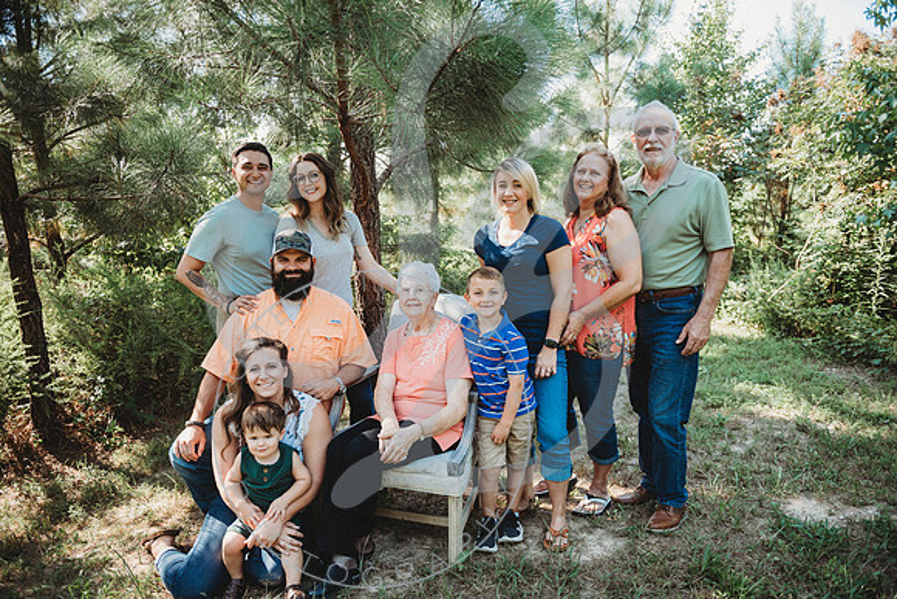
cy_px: 300
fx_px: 598
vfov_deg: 53.2
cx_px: 448
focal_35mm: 24
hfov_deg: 73.7
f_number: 2.8
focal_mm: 24
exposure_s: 1/200
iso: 100
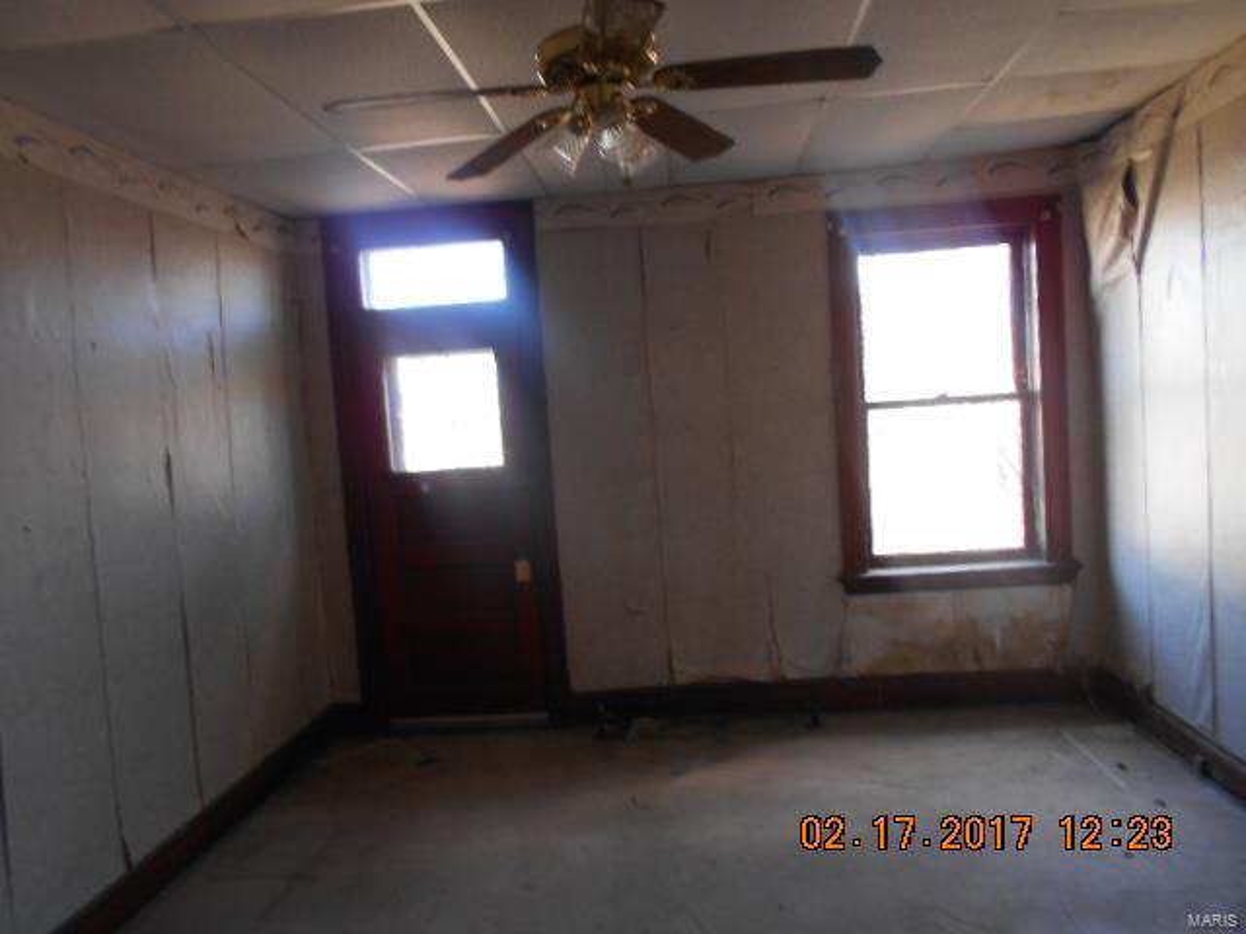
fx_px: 936
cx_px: 623
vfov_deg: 53.1
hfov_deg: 67.3
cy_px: 467
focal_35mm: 26
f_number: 3.2
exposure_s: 1/30
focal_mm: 4.6
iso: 160
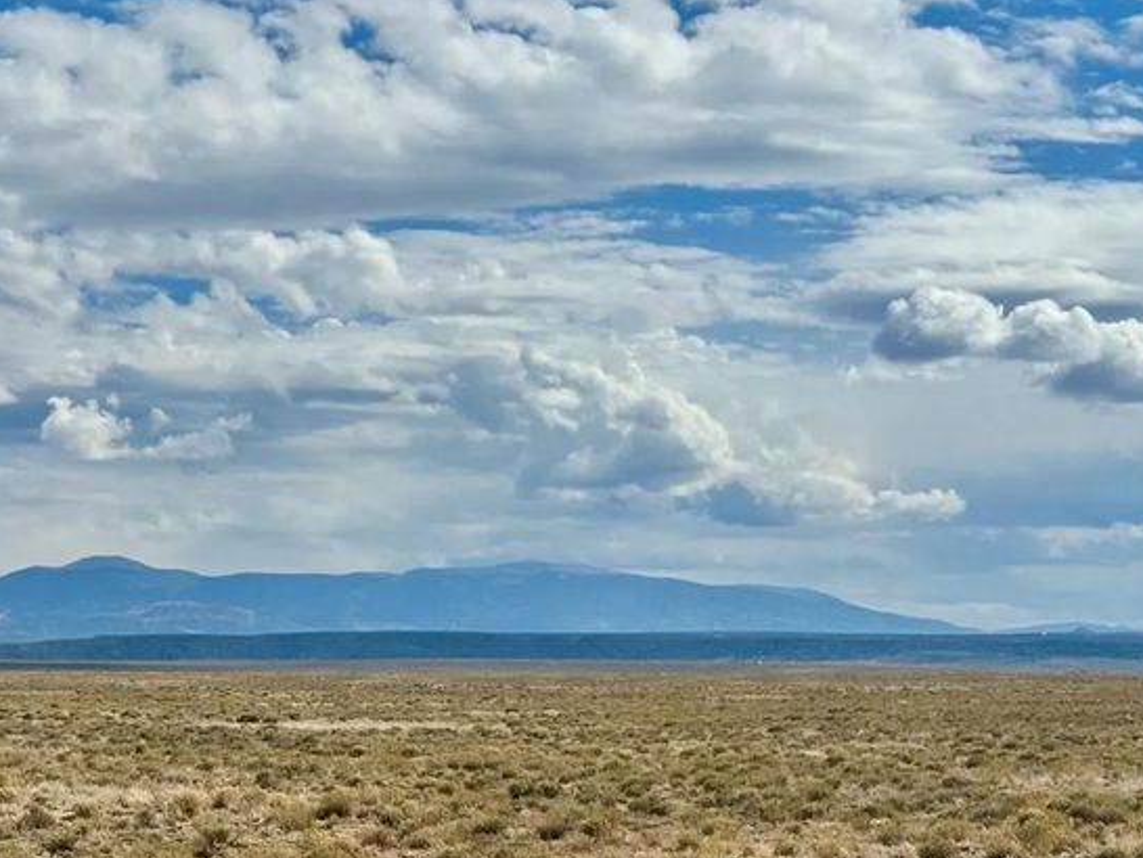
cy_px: 732
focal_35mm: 90
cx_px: 362
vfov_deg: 16.3
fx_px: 2973
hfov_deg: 21.7
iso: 64
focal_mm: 6.76
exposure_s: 1/10526
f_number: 1.78
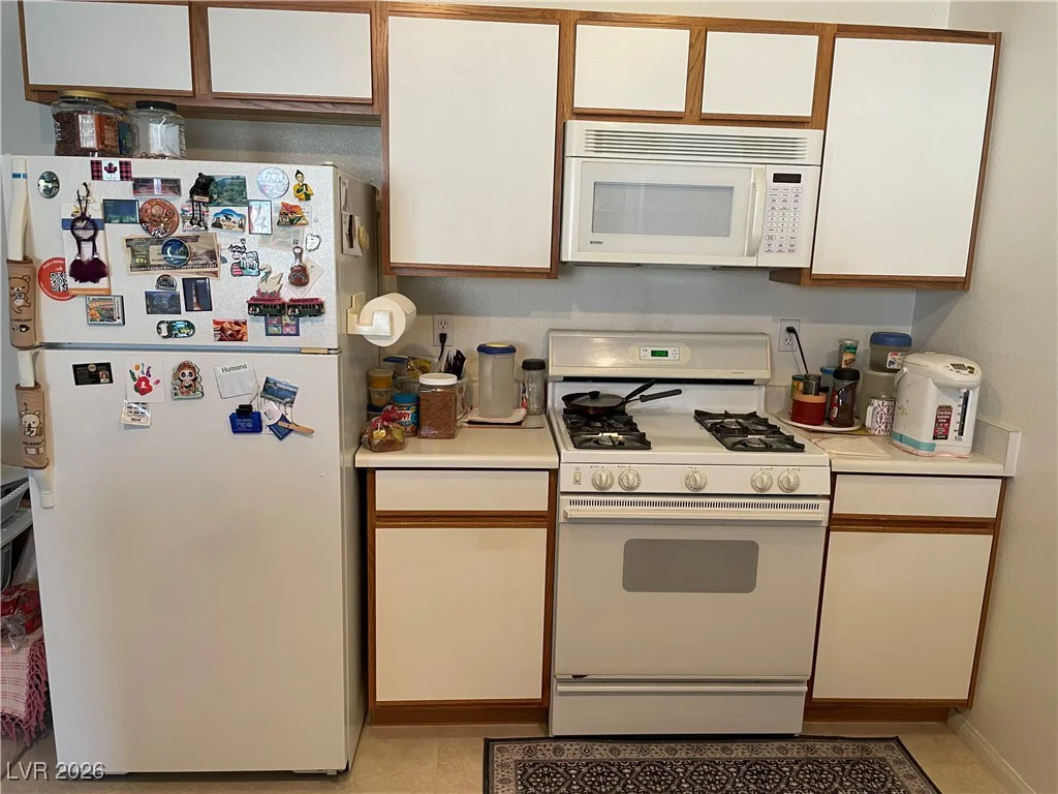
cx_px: 529
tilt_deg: -10.2
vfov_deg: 53.1
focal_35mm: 26
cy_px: 397
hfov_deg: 67.3
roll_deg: -0.5
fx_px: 795
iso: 100
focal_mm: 4.2
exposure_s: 1/60
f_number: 1.6
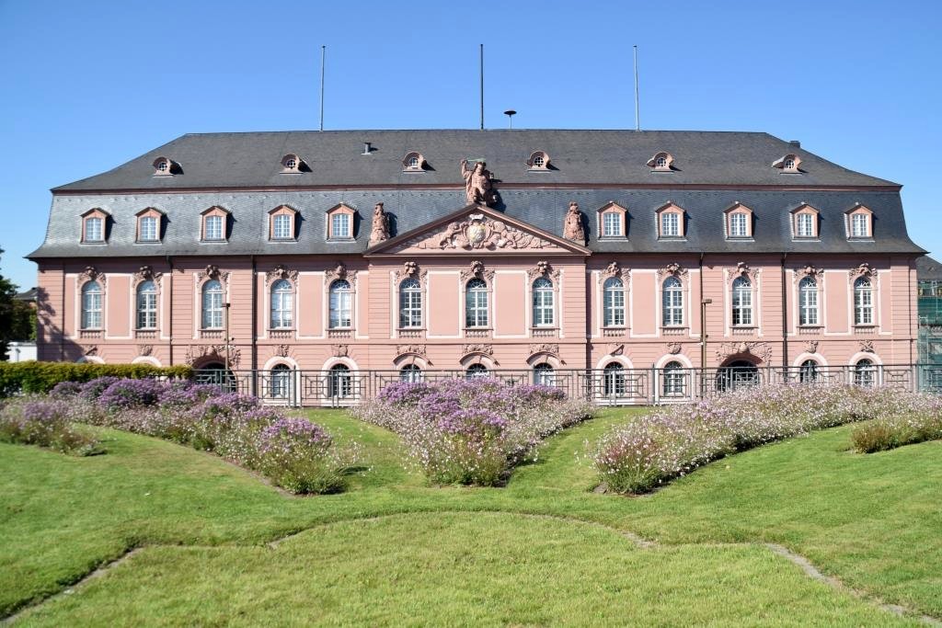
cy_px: 314
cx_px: 471
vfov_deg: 47.9
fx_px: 707
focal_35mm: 27
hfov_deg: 67.4
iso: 100
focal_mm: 18
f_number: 8
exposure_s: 1/250
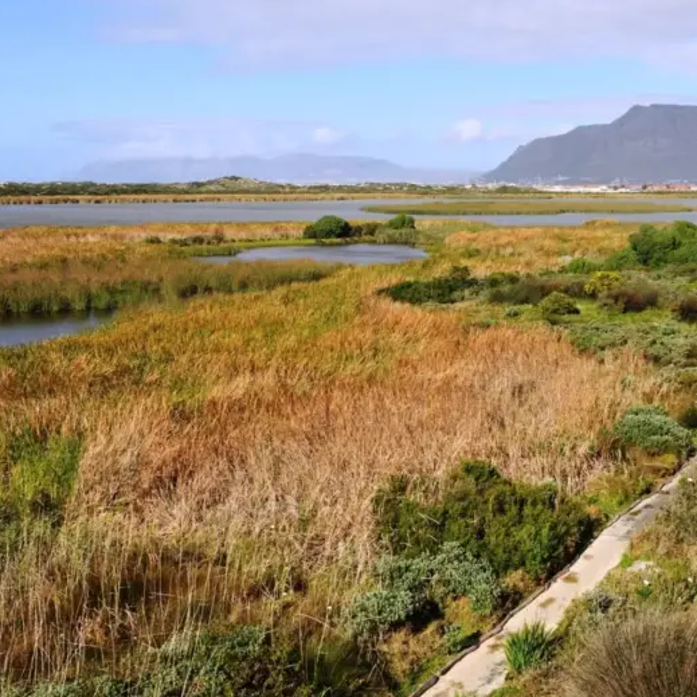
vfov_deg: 43.9
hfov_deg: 42.6
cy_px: 353
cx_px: 518
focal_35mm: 38
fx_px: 866
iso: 125
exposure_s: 1/250
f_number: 9
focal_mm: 29
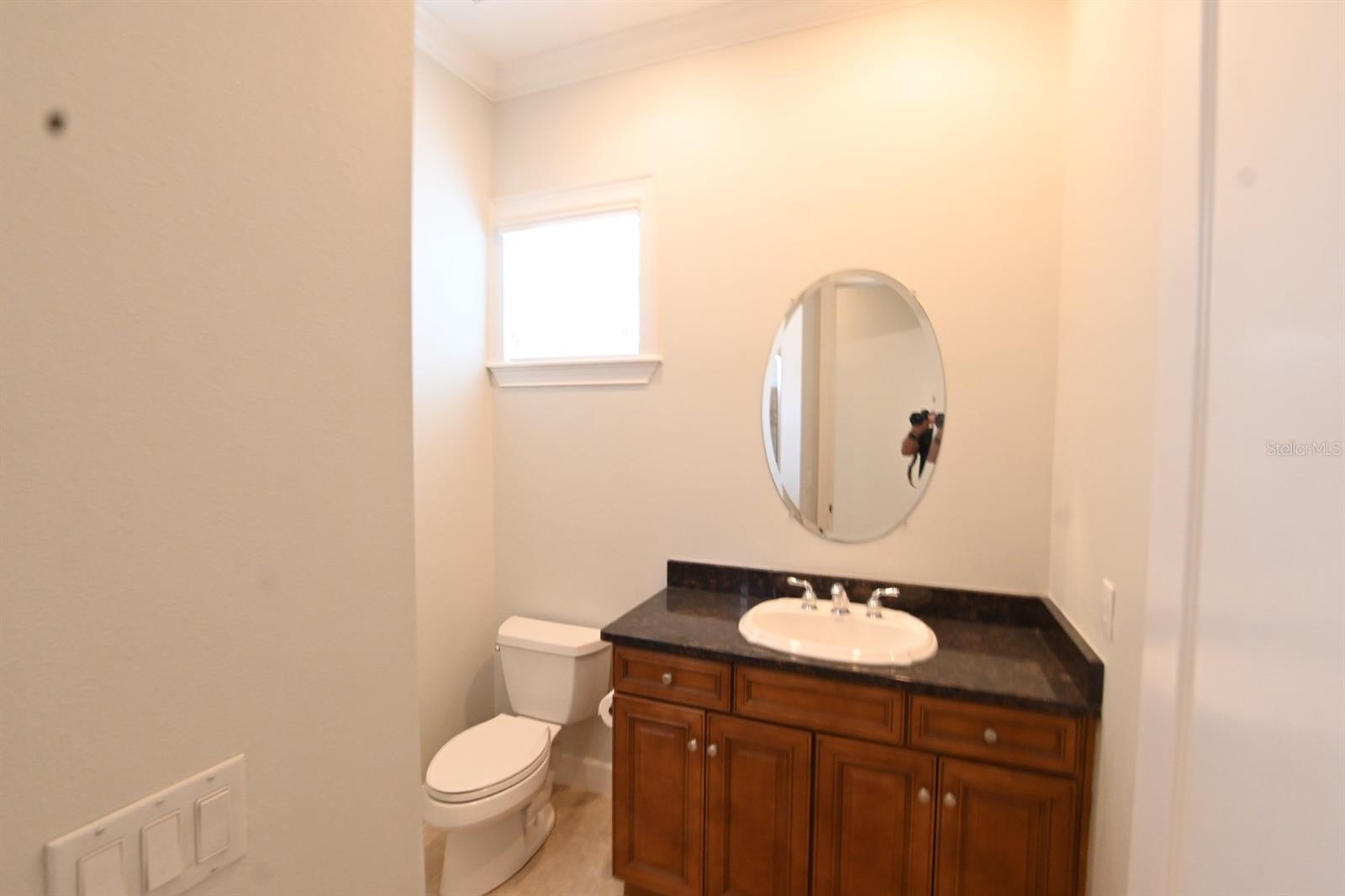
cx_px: 672
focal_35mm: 15
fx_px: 560
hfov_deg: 100.4
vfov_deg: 77.3
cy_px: 448
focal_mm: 10
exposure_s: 1/15
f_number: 8
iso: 2200
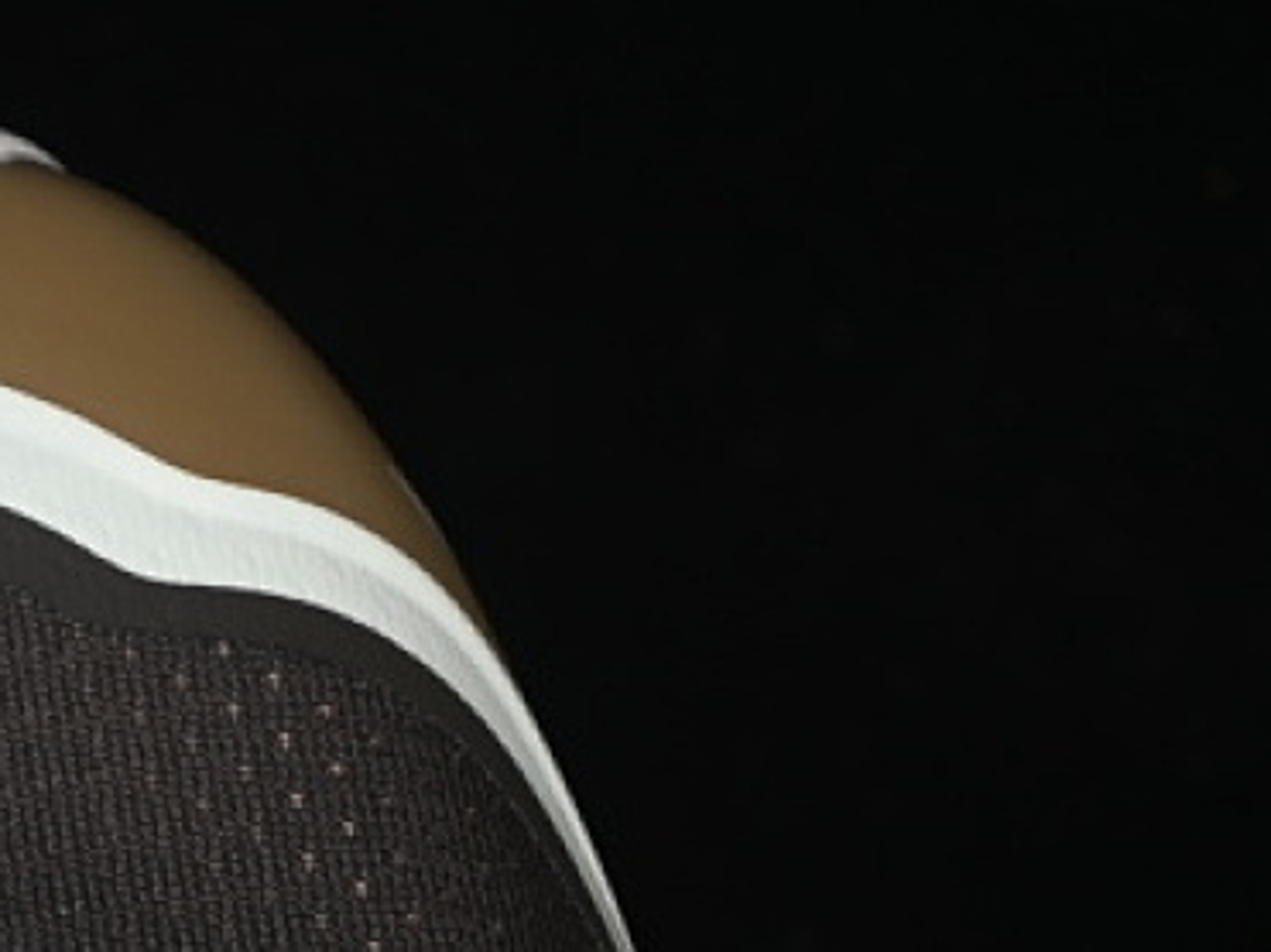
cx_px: -3
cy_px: 1185
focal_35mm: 210
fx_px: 7708
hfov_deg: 9.4
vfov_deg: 7.0
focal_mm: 50
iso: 160
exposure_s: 1/60
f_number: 6.3
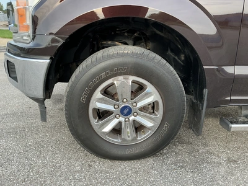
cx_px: 124
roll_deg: -2.8
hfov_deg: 63.4
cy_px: 93
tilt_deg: -16.9
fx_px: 201
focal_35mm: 28
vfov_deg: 49.7
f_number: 1.8
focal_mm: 3
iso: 20
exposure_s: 1/194
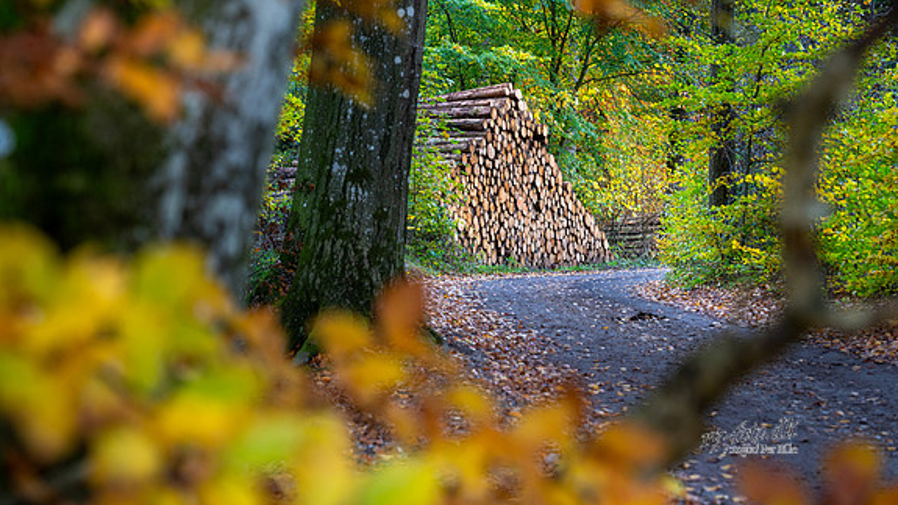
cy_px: 212
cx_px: 450
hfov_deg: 28.6
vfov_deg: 16.3
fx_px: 1761
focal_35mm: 74
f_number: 3.5
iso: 640
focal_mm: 70
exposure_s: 1/200
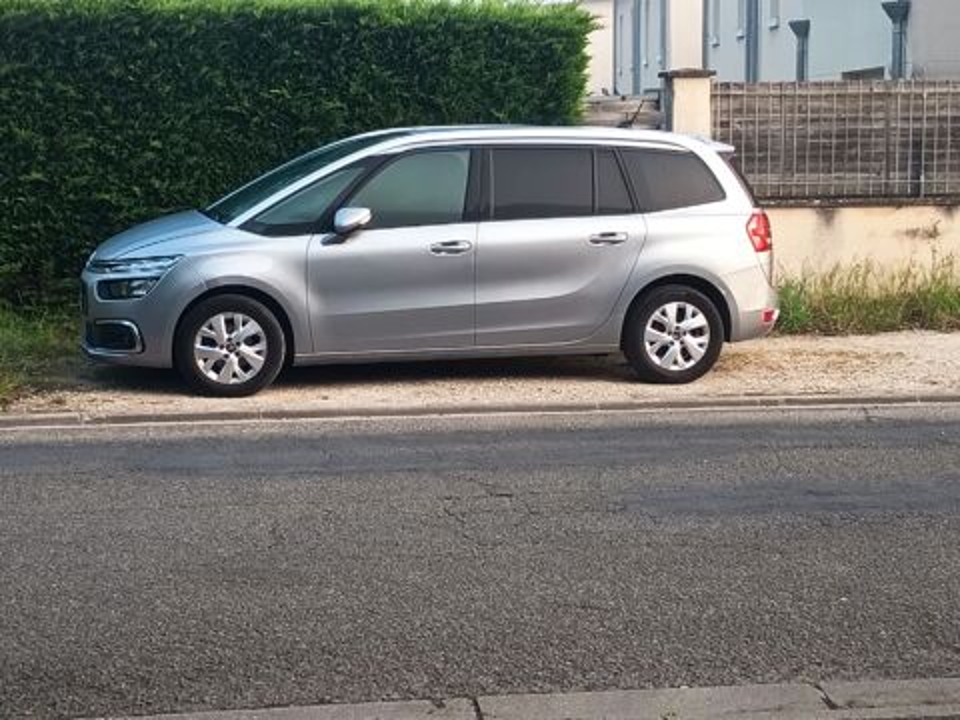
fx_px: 1914
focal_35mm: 69
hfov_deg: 28.2
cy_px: 360
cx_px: 480
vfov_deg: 21.3
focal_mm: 5.27
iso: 139
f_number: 1.7
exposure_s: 1/100
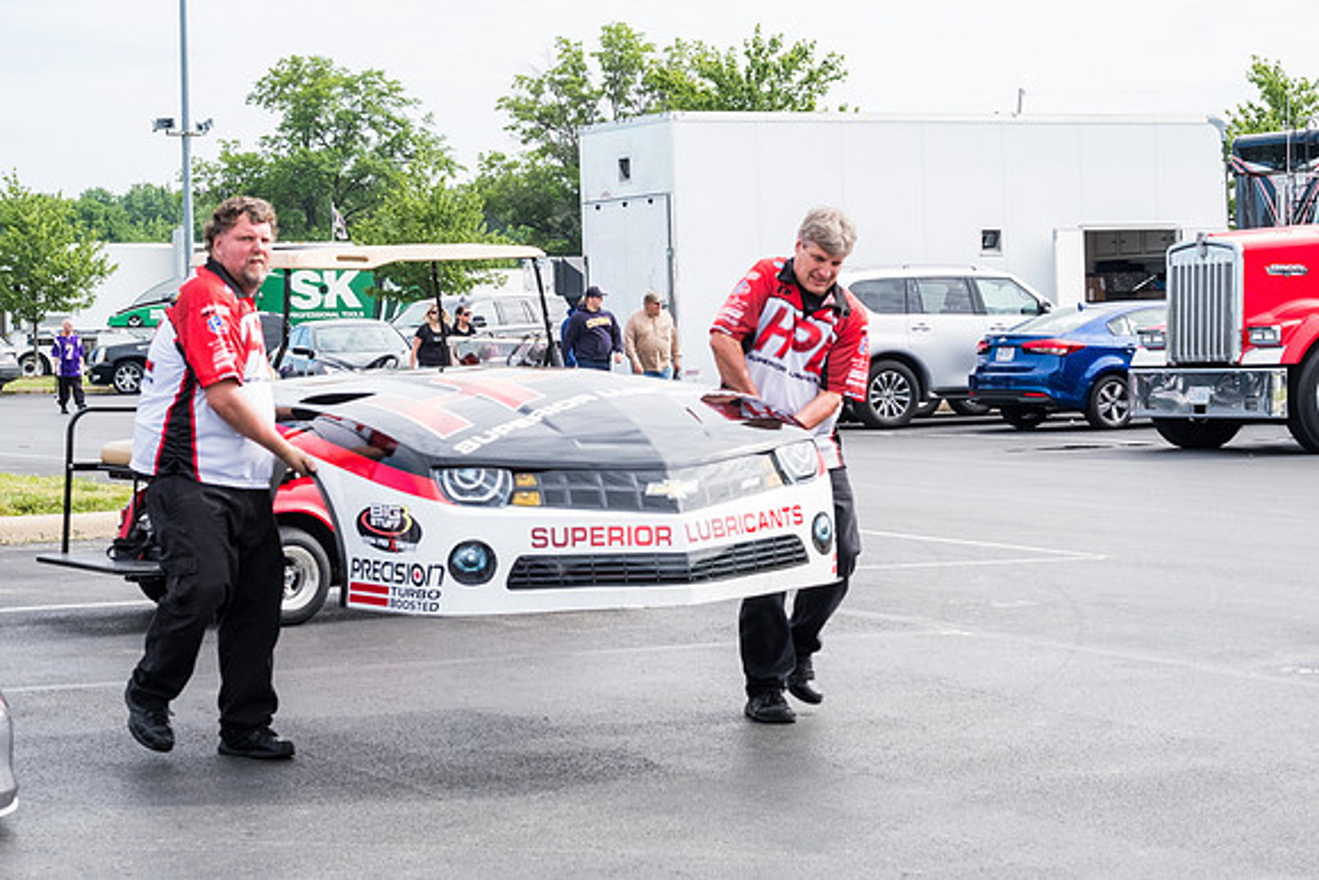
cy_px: 440
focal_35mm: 88
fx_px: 3225
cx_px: 660
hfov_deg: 23.1
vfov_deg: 15.5
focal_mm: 58.7
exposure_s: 1/200
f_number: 9
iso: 400
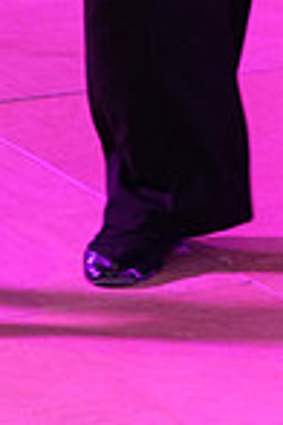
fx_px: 3714
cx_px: 94
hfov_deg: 4.4
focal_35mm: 315
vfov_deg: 6.4
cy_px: -402
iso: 2500
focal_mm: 80
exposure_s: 1/250
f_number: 6.3
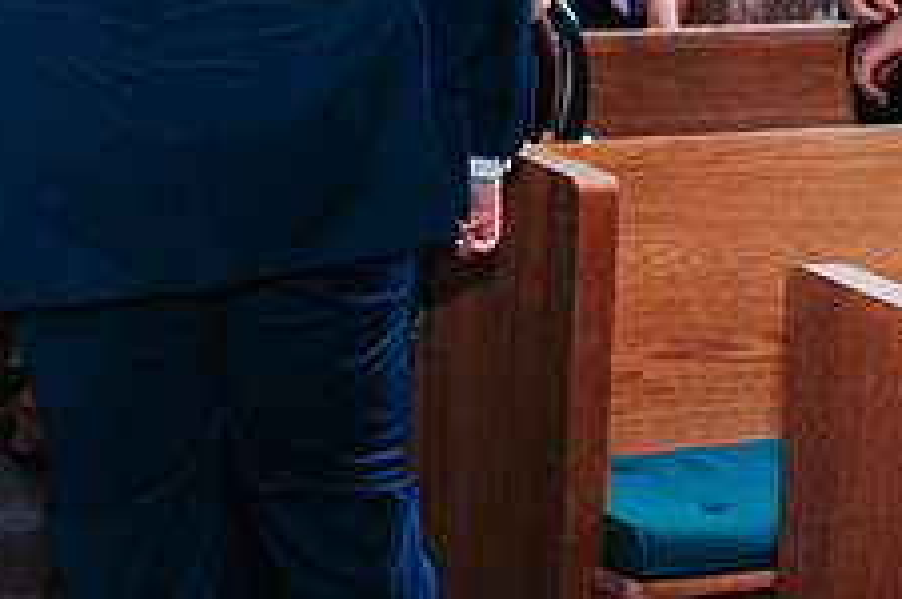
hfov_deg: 21.5
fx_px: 2252
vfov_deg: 14.6
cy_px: -130
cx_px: -84
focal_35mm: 90
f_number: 3.2
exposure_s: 1/125
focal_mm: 35
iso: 1000
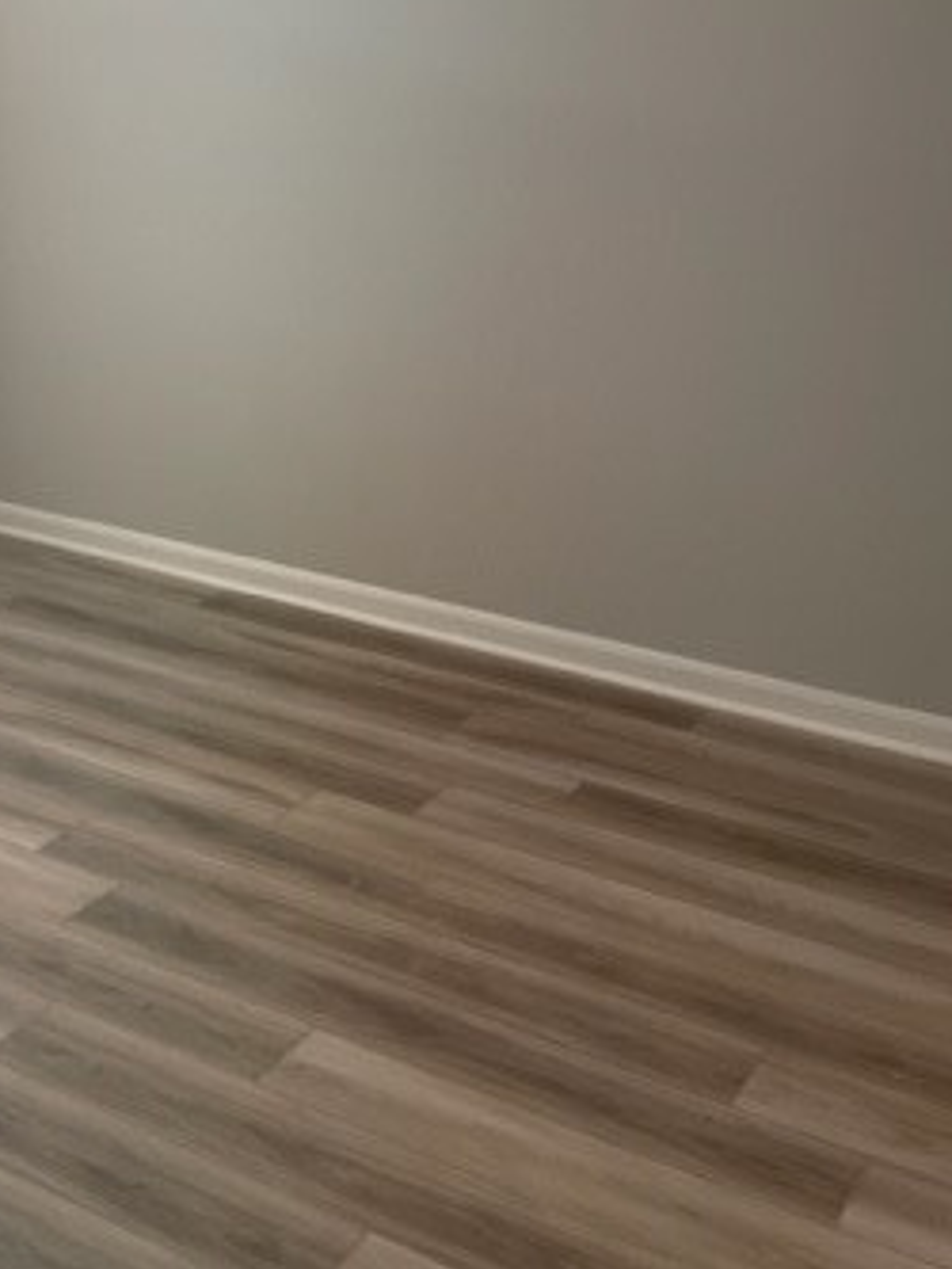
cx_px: 103
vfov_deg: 37.0
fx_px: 1832
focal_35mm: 50
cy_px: 271
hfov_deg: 28.1
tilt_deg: -9.7
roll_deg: +0.3
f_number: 1.6
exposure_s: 1/121
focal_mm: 4.2
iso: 50
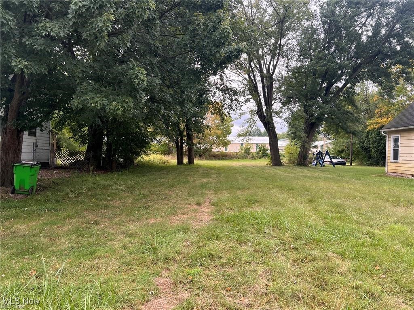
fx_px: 311
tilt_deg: -1.1
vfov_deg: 53.1
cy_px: 155
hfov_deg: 67.3
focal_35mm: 26
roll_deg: -1.1
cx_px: 207
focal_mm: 5.7
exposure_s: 1/526
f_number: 1.5
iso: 50
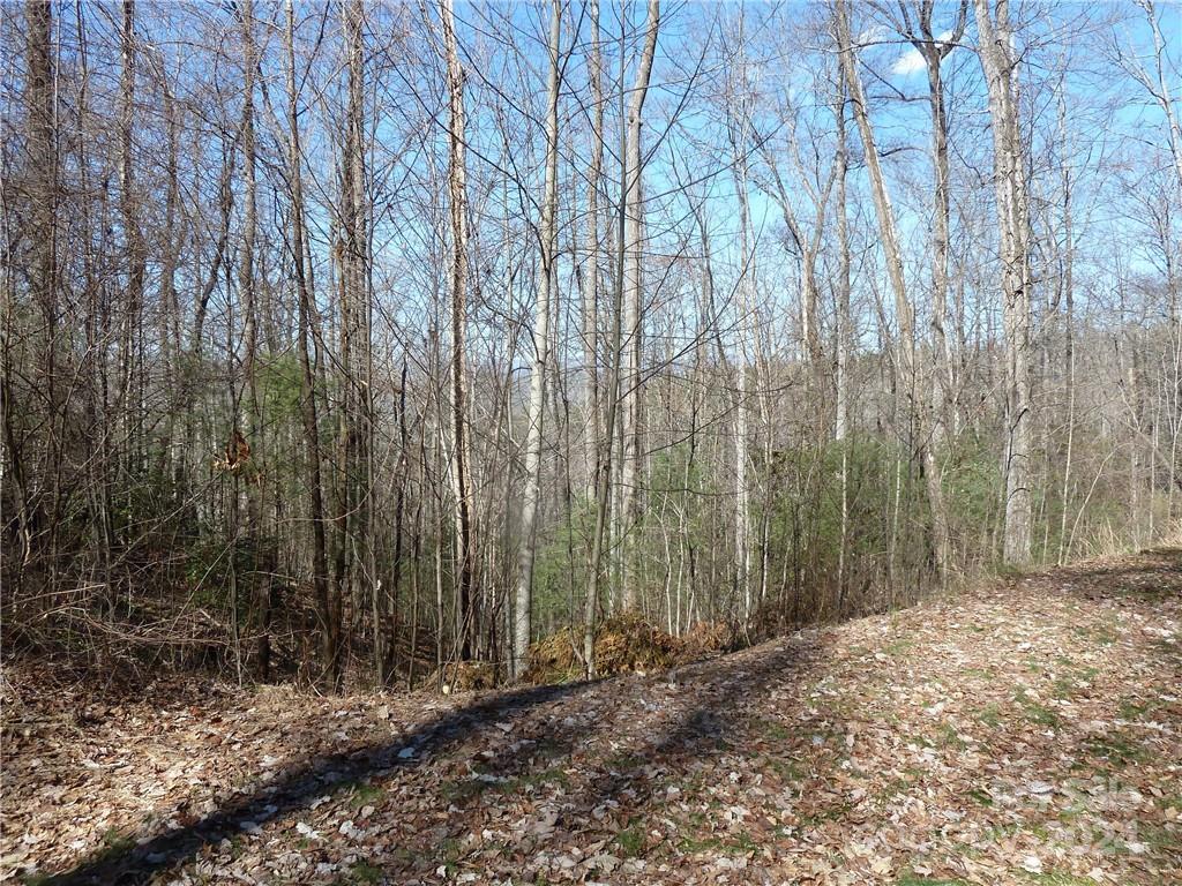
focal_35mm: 25
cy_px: 443
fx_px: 854
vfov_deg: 54.9
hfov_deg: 69.4
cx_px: 591
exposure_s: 1/250
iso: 80
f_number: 4
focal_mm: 4.1
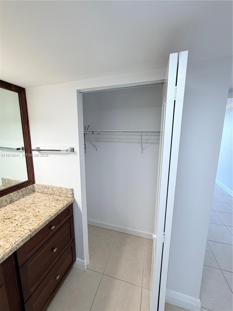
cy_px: 156
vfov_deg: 102.1
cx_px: 116
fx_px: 126
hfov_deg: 85.7
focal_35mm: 14
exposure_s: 1/120
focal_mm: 2.22
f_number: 2.2
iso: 160
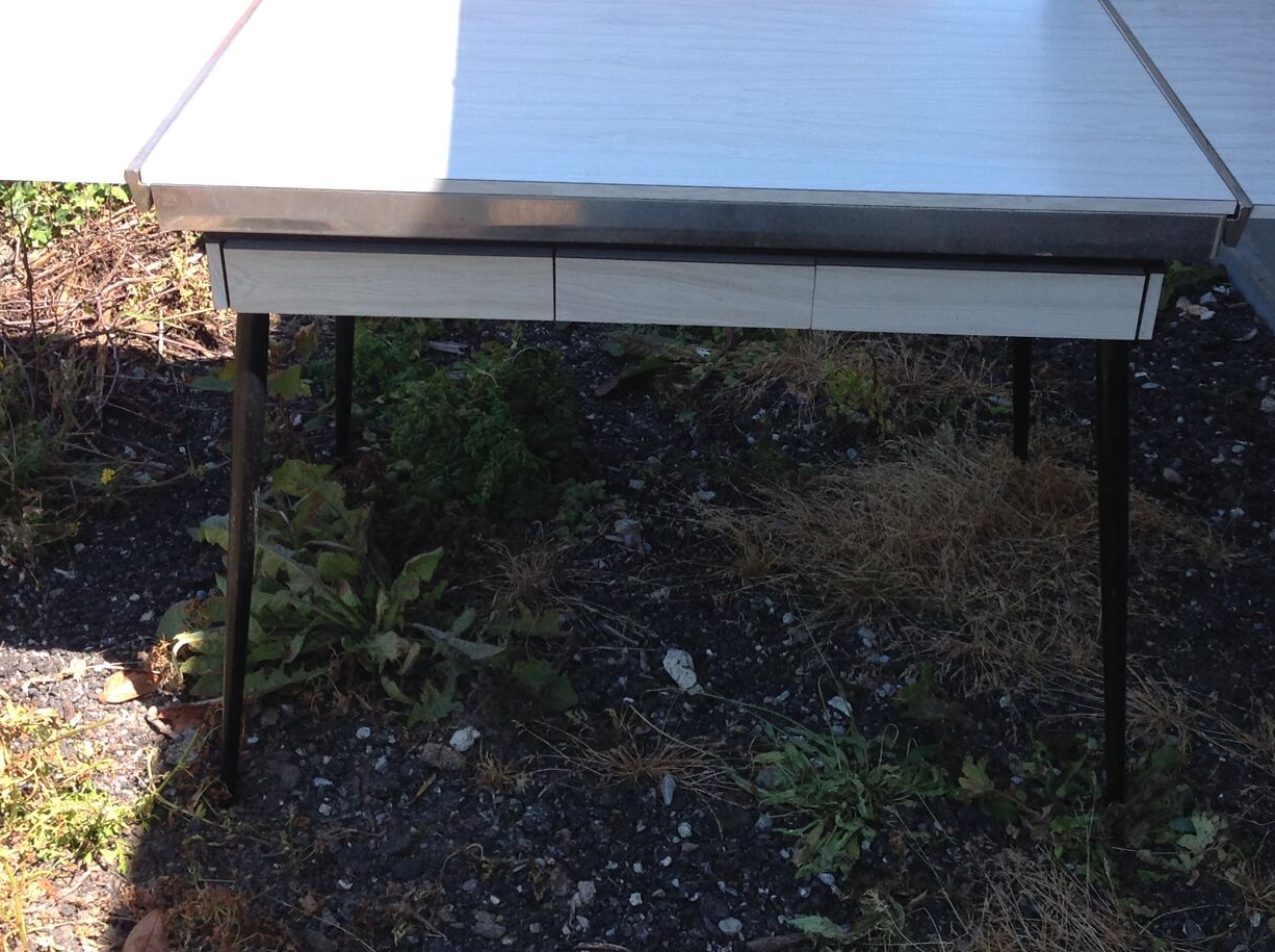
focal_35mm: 52
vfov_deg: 27.9
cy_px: 386
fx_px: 1912
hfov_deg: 36.9
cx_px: 683
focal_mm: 4.28
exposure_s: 1/512
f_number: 2.4
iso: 50
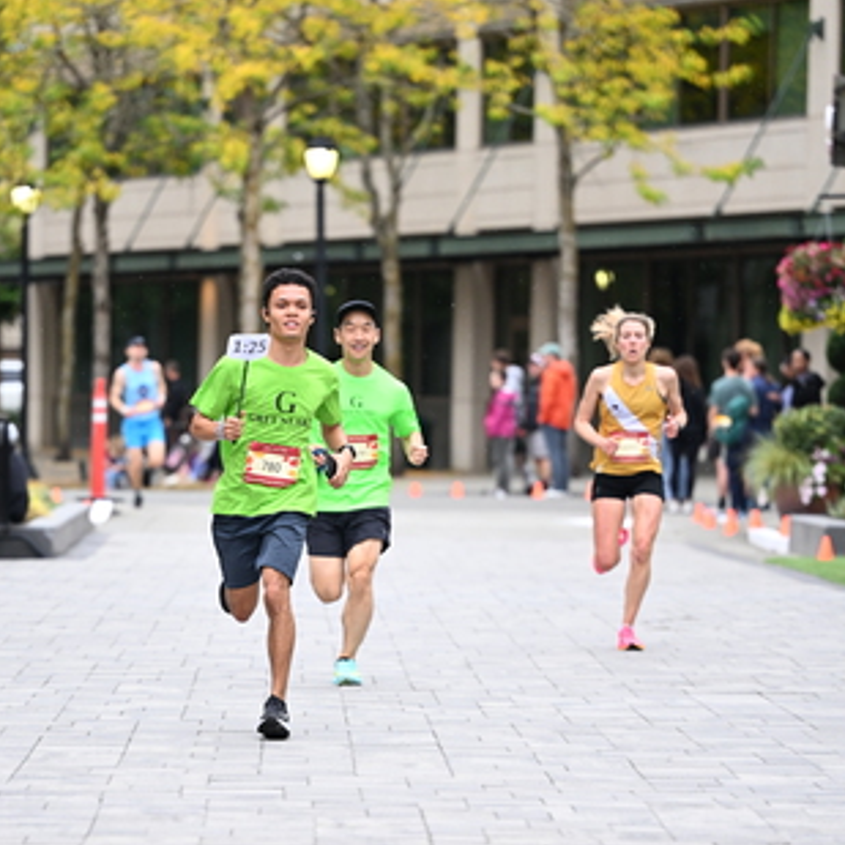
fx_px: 5634
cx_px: 349
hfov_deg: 8.6
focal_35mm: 204
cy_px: 552
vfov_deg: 8.6
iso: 1250
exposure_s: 1/1250
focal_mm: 135
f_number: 2.8
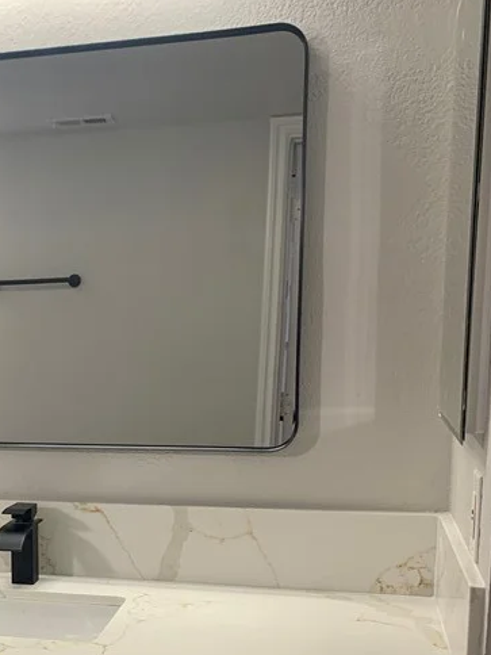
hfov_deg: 25.1
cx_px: -14
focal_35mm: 55
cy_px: 491
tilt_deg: -9.1
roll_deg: +1.4
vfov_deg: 34.2
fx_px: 1040
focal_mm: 4.25
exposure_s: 1/67
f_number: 1.8
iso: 100
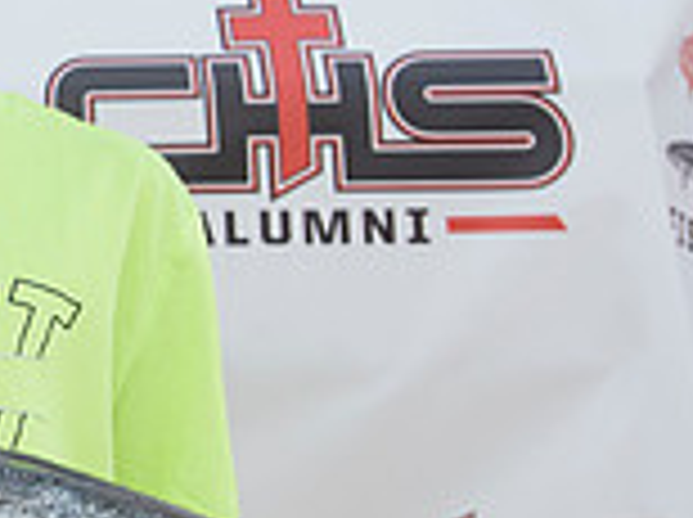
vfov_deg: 13.4
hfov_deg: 16.1
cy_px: 65
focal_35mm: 109
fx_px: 2179
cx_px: -432
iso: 250
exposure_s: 1/500
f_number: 6.3
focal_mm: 30
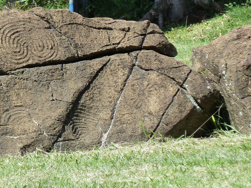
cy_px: 83
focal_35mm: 543
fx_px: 3938
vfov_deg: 2.7
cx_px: 51
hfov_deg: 3.6
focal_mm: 49.2
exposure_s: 1/200
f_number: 4.9
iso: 125
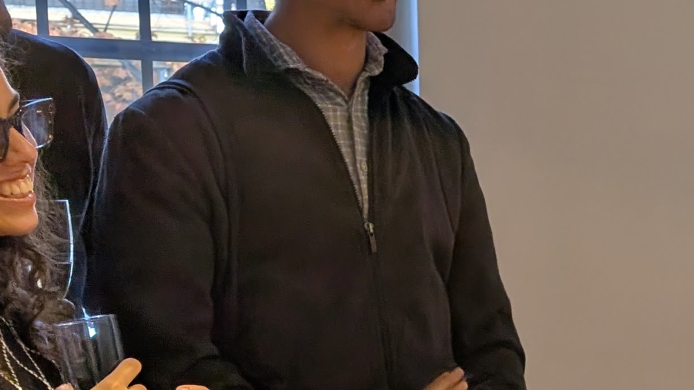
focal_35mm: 87
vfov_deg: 13.6
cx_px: 926
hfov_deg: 21.8
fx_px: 1601
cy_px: 433
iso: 64
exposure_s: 1/116
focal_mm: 6.9
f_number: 1.68
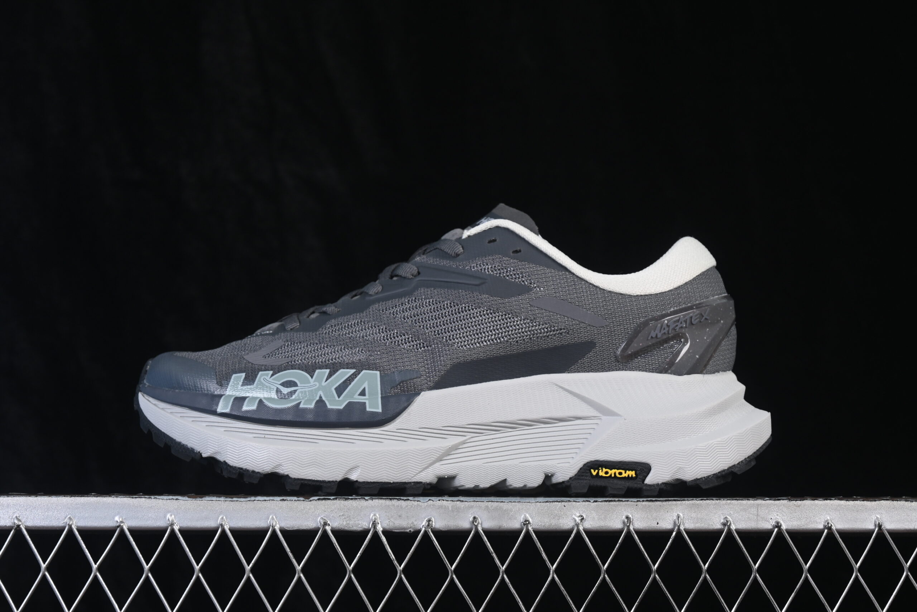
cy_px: 306
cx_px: 458
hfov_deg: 27.0
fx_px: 1910
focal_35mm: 75
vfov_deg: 18.2
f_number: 7.1
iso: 160
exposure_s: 1/80
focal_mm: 50
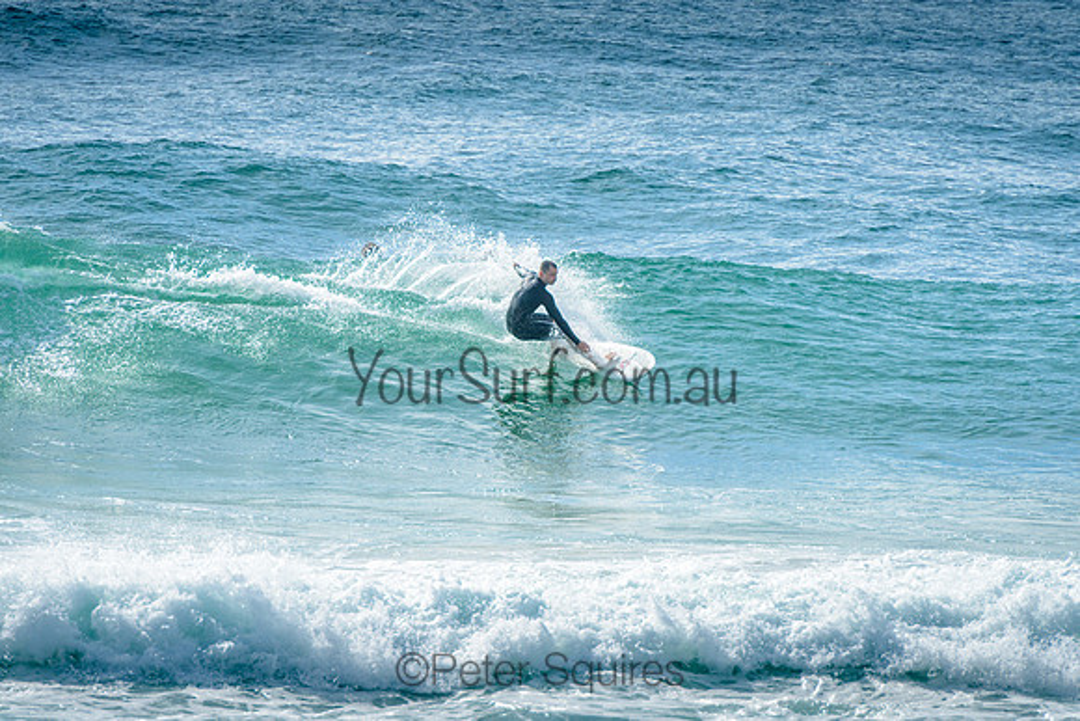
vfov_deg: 2.8
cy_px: 337
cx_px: 530
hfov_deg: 4.2
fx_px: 14716
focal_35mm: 490
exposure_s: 1/1600
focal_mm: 400
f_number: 8
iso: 200
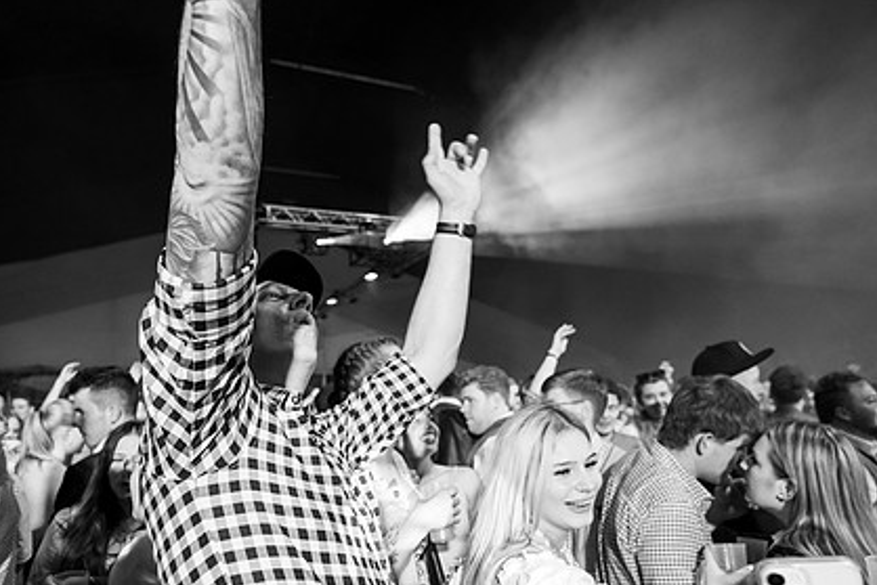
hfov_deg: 71.3
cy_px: 345
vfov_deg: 51.1
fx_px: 609
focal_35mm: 25
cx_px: 394
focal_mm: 18
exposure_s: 1/160
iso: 1000
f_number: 2.8
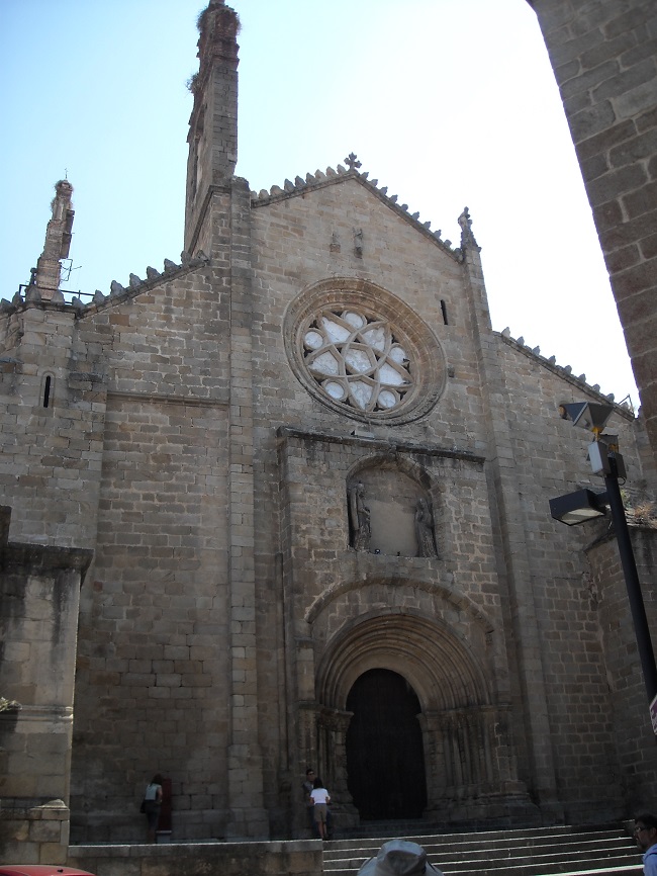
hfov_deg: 40.7
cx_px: 328
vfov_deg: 52.6
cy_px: 438
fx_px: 885
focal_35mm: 35
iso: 64
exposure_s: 1/154
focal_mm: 5.7
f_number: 5.6
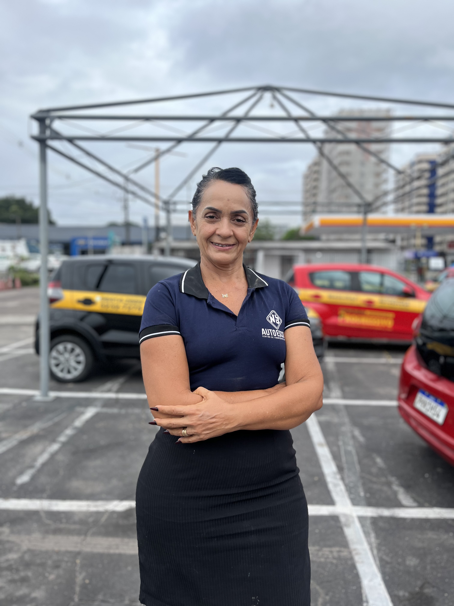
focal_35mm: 26
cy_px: 303
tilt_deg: -5.7
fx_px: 455
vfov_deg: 67.3
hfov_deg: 53.1
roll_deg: +0.8
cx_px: 227
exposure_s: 1/1225
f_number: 1.6
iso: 50
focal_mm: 5.1
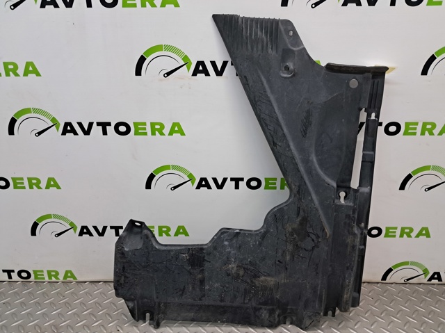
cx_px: 222
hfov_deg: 65.4
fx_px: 347
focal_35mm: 27
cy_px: 166
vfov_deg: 51.3
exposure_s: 1/50
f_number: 1.8
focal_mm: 4
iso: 125
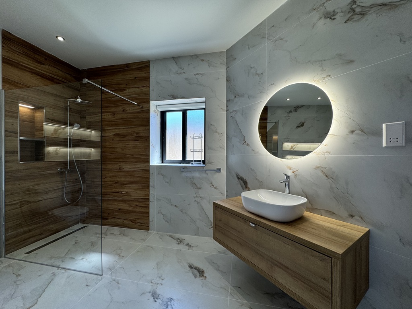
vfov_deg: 85.7
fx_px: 167
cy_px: 154
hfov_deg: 102.1
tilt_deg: -0.1
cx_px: 206
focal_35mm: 14
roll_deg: -0.9
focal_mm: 2.22
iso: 50
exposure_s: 1/100
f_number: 2.2
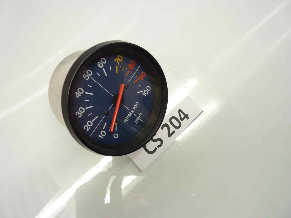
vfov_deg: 54.9
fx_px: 210
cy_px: 109
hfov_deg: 69.4
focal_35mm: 25
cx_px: 146
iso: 80
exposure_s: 1/15
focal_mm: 4.1
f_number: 3.3
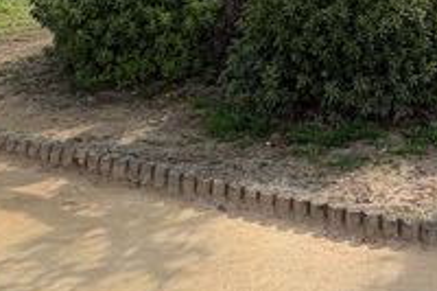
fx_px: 740
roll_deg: -0.4
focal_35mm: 61
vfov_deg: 17.8
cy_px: -233
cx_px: 465
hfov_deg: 30.0
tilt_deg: +6.5
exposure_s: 1/1217
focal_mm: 2.22
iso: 64
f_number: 2.2
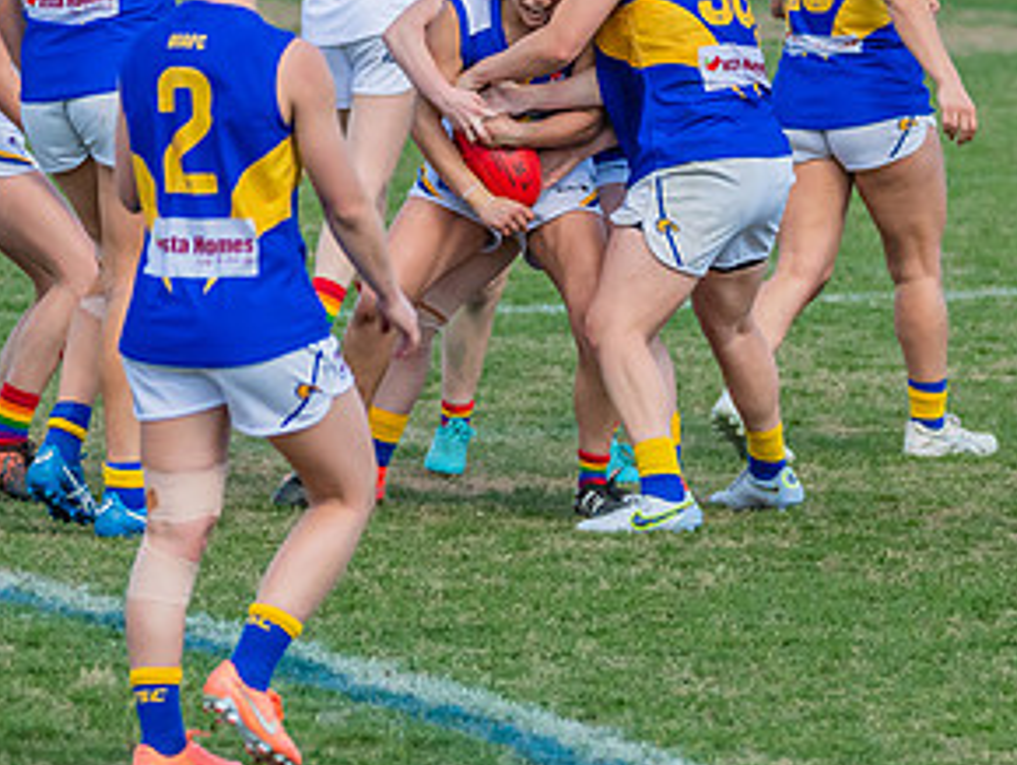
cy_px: 167
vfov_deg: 2.4
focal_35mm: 628
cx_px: 577
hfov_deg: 3.2
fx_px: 18466
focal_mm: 220
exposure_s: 1/1600
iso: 900
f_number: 5.3
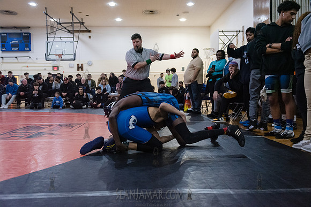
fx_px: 268
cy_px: 104
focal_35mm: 31
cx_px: 156
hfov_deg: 60.3
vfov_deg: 42.3
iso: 8000
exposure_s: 1/320
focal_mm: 31
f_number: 3.2
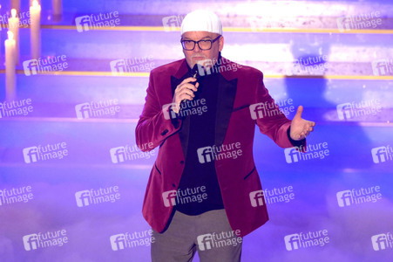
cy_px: 131
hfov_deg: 4.1
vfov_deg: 2.7
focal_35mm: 500
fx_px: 5454
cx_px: 196
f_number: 5.6
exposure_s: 1/400
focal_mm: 500
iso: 12800
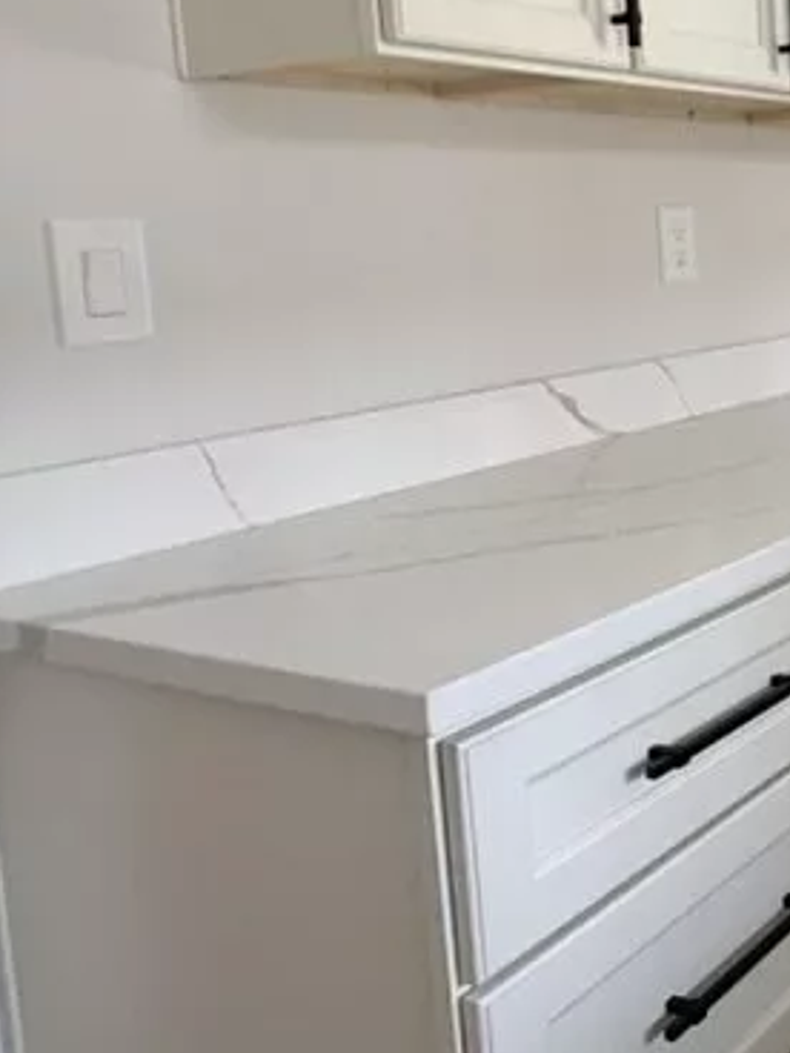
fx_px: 1187
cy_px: 298
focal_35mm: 39
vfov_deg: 46.6
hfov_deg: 28.4
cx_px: 1088
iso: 200
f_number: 2.2
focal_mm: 2.22
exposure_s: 1/60
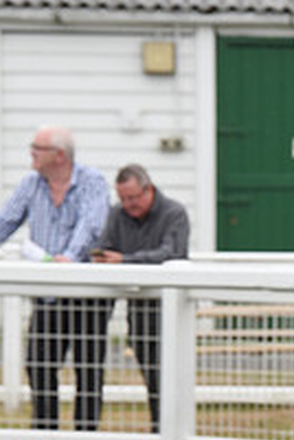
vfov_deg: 4.8
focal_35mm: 432
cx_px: 603
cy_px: 334
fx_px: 5292
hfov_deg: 3.2
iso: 1000
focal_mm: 150
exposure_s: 1/800
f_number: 5.6
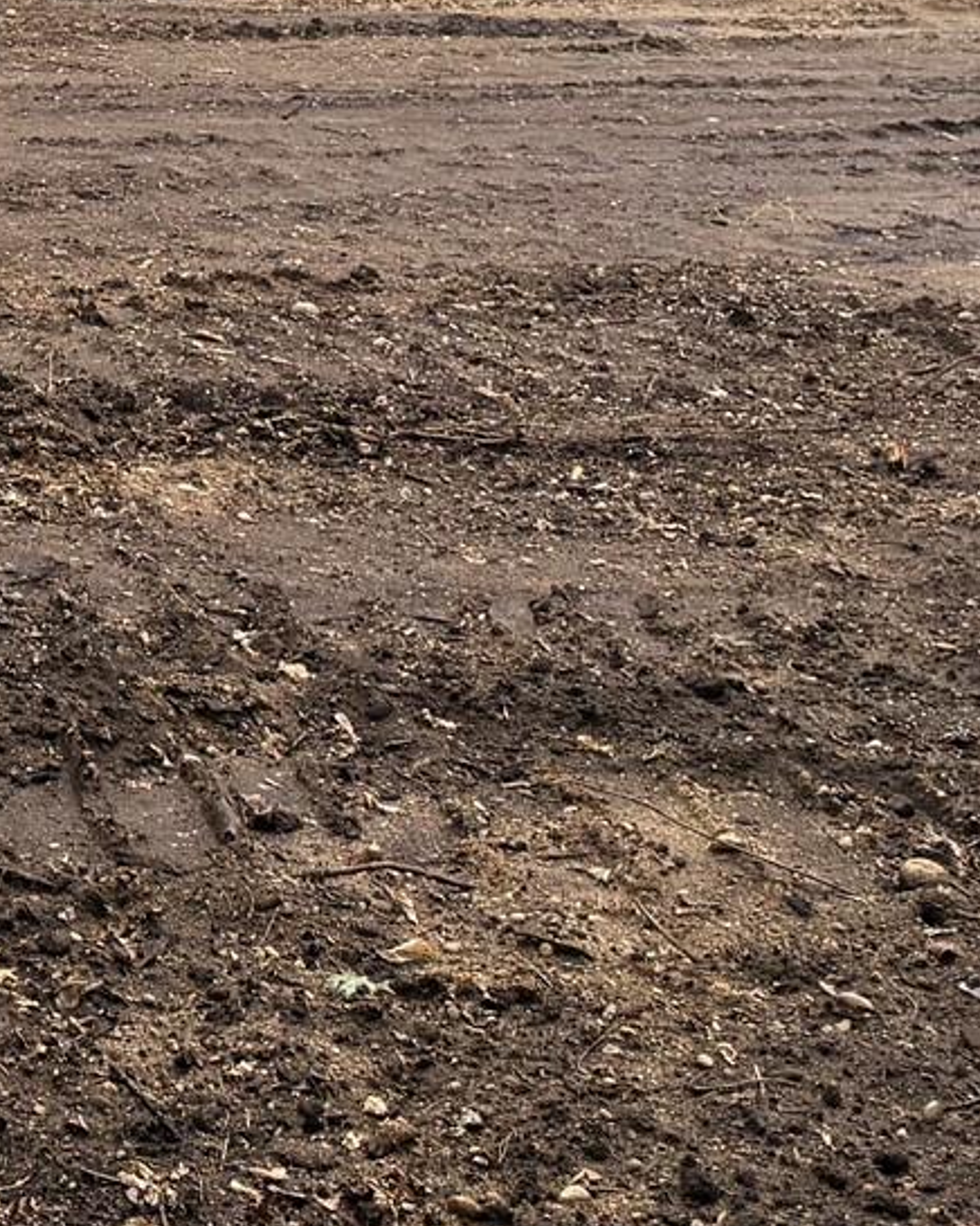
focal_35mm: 88
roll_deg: +0.5
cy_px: -106
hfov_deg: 14.8
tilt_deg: -3.3
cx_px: -890
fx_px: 3190
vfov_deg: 20.7
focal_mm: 6.76
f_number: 1.78
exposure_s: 1/1106
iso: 100
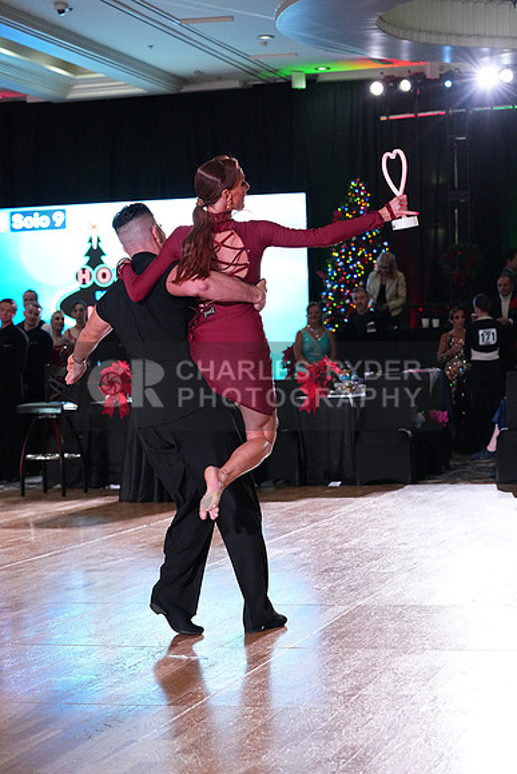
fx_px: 1722
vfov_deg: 25.4
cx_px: 258
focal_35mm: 80
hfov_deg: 17.1
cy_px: 387
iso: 6400
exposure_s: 1/400
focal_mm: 80
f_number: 5
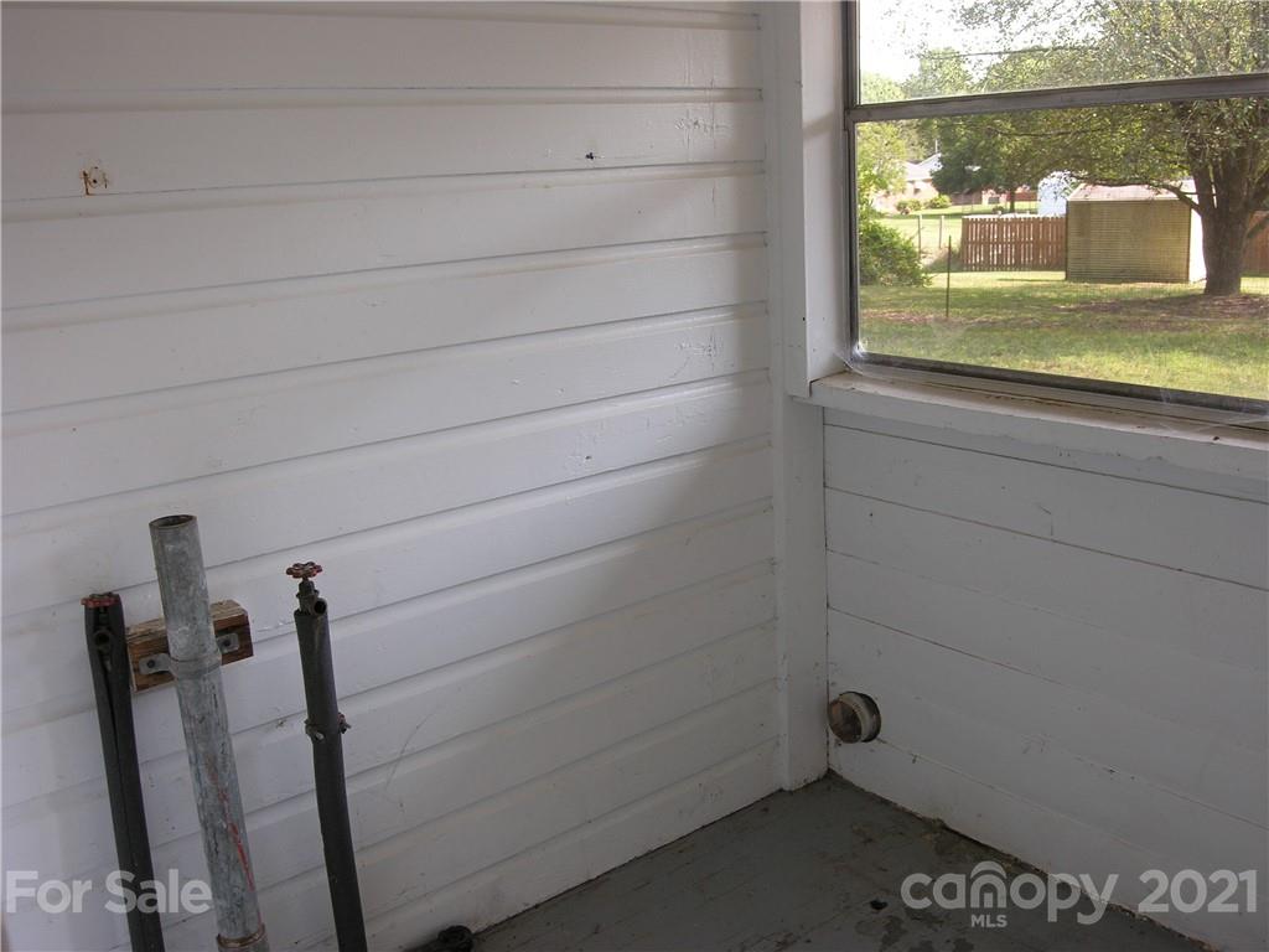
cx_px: 634
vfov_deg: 44.2
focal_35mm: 32
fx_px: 1173
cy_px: 476
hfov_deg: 56.8
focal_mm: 8.1
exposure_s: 1/53
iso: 50
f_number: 3.6
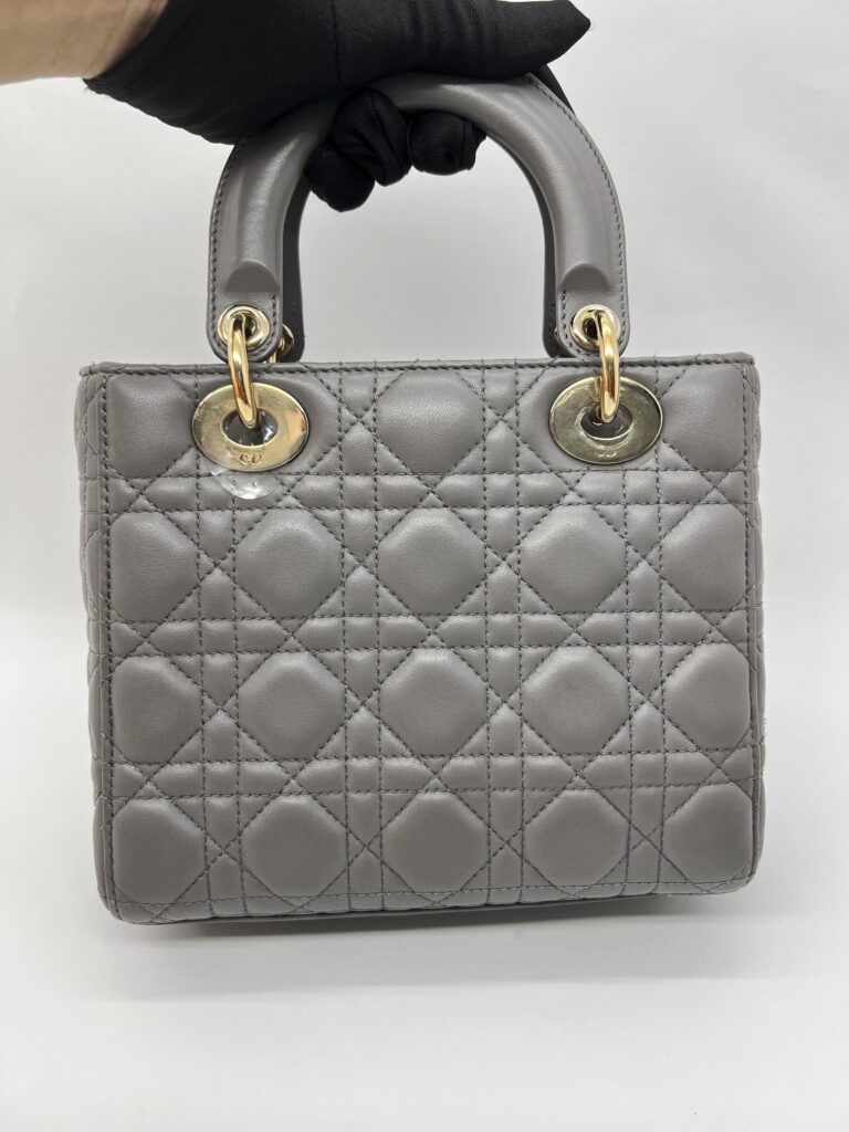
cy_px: 566
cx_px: 424
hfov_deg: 53.1
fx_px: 850
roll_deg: -1.1
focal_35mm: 26
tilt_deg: -29.6
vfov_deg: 67.3
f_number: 1.5
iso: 40
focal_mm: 5.7
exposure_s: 1/100
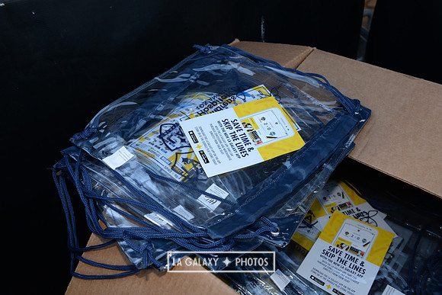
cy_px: 148
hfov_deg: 54.4
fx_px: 430
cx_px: 221
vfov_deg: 37.9
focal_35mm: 35
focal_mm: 35
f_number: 7.1
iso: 800
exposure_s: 1/80
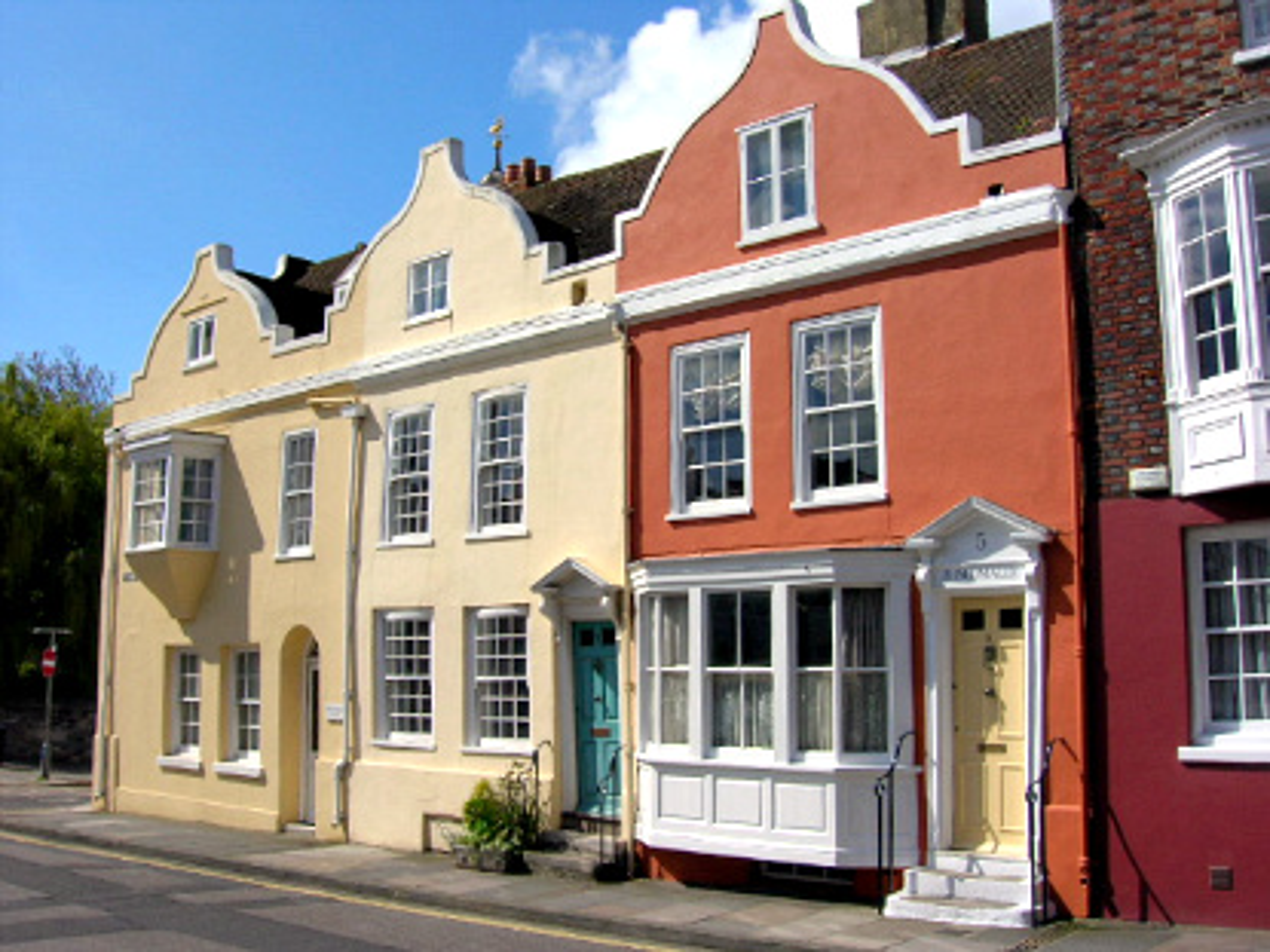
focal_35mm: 34
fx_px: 1247
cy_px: 476
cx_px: 635
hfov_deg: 54.0
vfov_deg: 41.8
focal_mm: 5.7
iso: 50
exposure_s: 1/697
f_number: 4.9
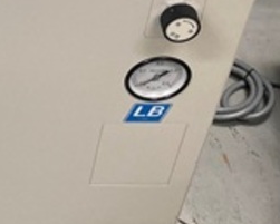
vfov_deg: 14.1
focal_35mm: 109
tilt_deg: -45.5
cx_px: -106
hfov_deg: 16.4
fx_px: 904
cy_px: 66
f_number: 1.8
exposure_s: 1/60
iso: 125
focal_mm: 3.99
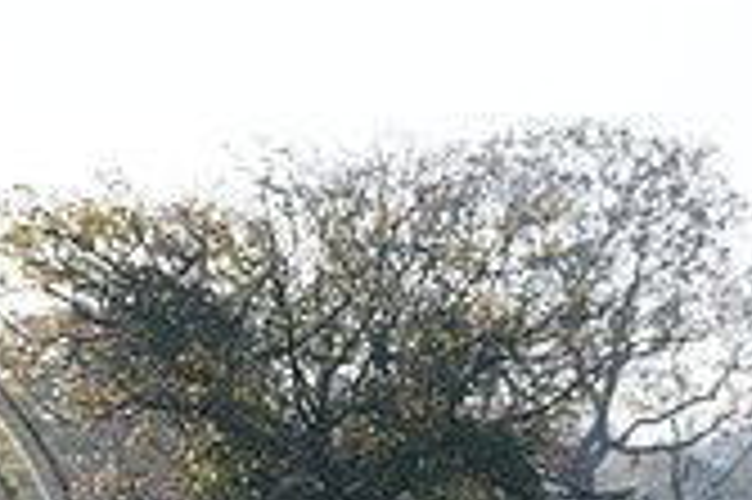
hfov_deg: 4.2
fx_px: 10142
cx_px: -410
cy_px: 622
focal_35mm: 486
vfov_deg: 2.8
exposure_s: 1/1250
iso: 1000
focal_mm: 140
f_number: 6.3
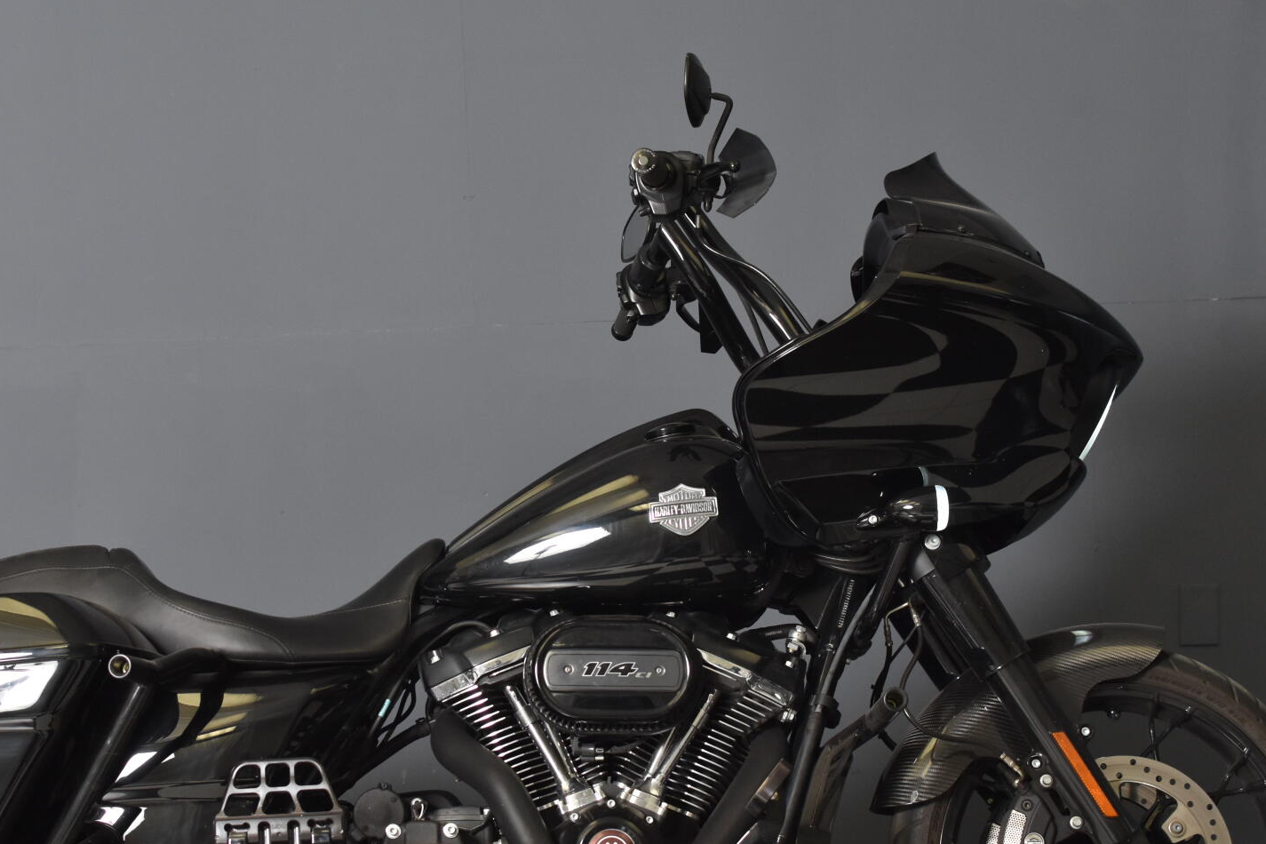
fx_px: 2592
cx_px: 481
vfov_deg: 18.5
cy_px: 536
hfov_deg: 27.4
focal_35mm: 74
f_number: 4.5
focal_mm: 35
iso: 800
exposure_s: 1/160
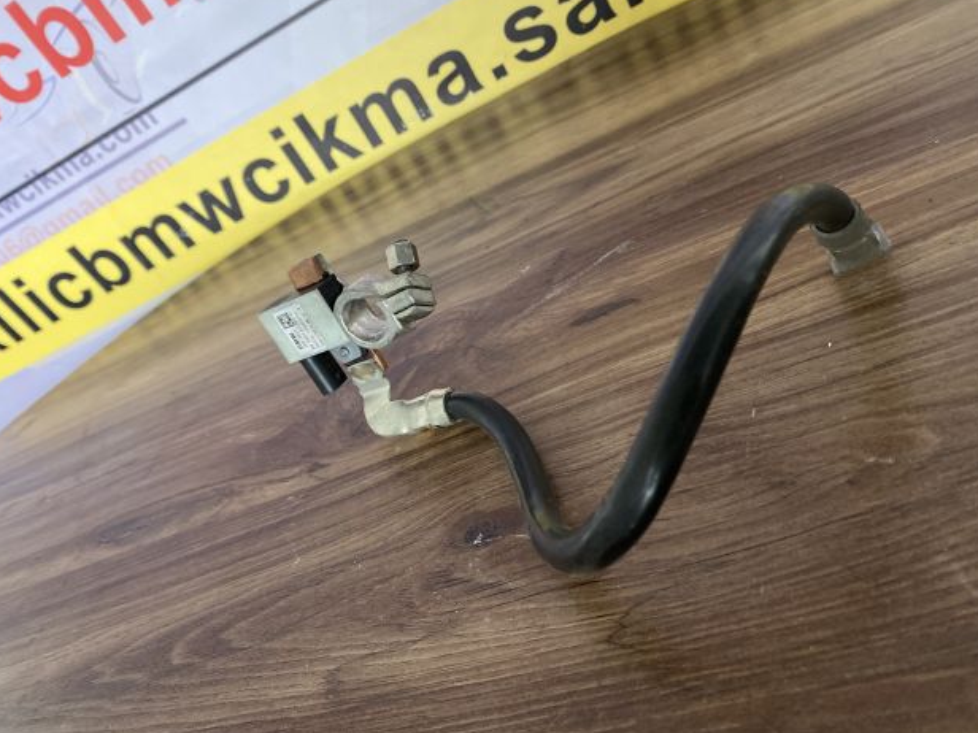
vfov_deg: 51.4
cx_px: 492
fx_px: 763
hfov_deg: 65.3
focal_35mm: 27
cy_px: 360
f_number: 1.8
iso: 400
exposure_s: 1/50
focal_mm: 4.25
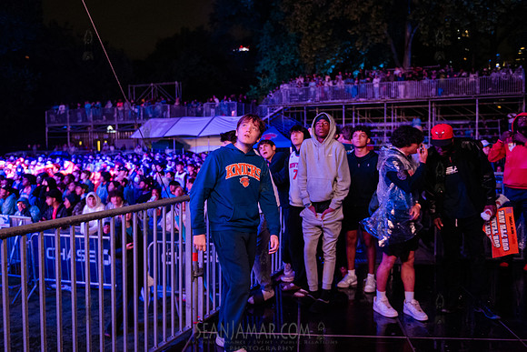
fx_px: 513
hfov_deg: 54.4
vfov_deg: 37.8
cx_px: 249
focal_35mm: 35
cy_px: 175
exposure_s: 1/200
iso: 6400
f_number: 2.8
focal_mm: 32
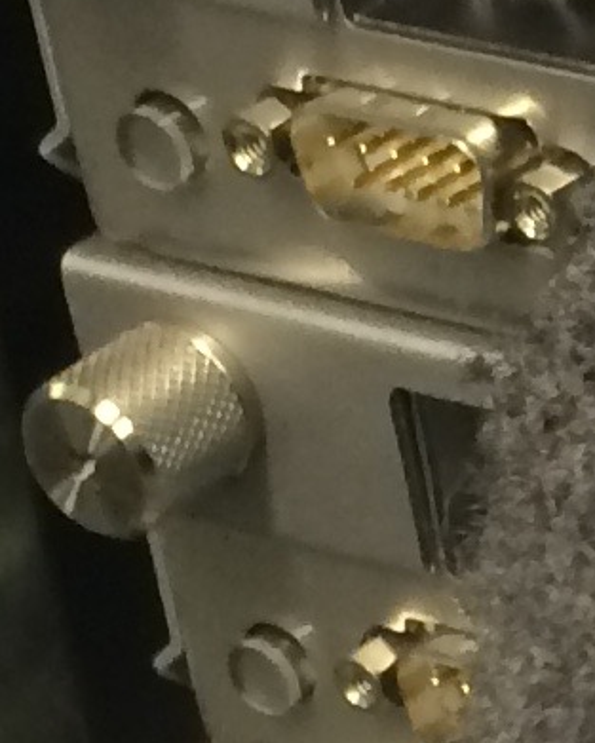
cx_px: 1779
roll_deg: +4.5
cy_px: 716
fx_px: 5193
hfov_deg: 6.1
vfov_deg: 8.2
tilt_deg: -33.0
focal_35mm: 236
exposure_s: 1/33
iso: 125
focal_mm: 4.15
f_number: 2.2
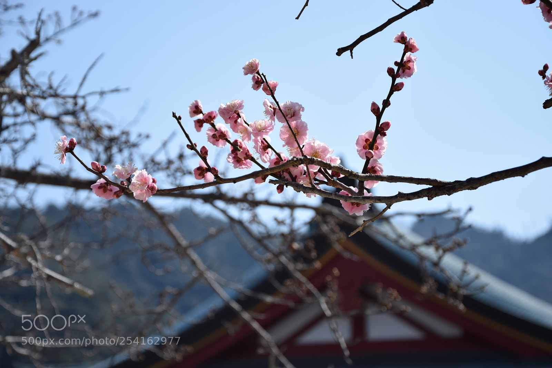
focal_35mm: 99
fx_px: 1518
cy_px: 184
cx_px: 276
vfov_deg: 13.8
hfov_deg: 20.6
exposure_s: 1/800
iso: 160
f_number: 5.3
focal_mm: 66
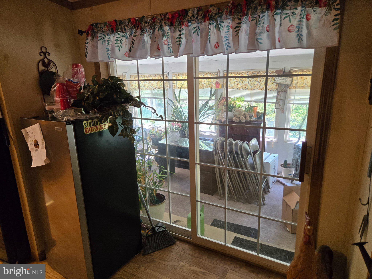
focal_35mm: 23
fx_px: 247
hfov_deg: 73.9
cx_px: 186
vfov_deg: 58.9
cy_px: 140
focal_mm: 5.4
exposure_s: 1/120
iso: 250
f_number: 1.8
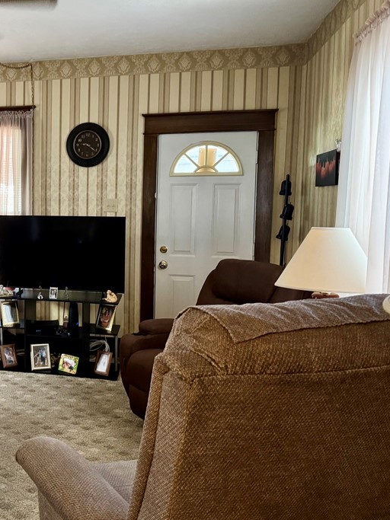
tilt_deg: -5.0
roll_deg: -0.5
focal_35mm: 36
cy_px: 238
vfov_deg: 51.3
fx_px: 541
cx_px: 36
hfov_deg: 37.0
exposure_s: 1/40
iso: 800
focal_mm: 6.76
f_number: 1.78
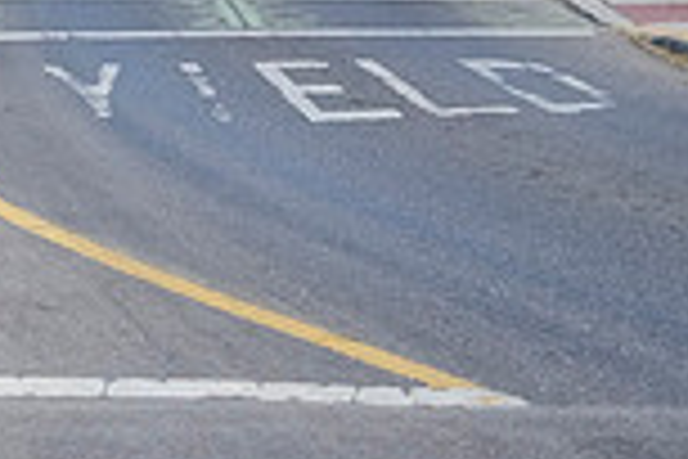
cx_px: -58
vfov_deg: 8.6
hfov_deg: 13.0
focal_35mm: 155
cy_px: -295
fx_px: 2962
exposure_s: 1/320
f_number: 7.1
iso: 400
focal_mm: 27
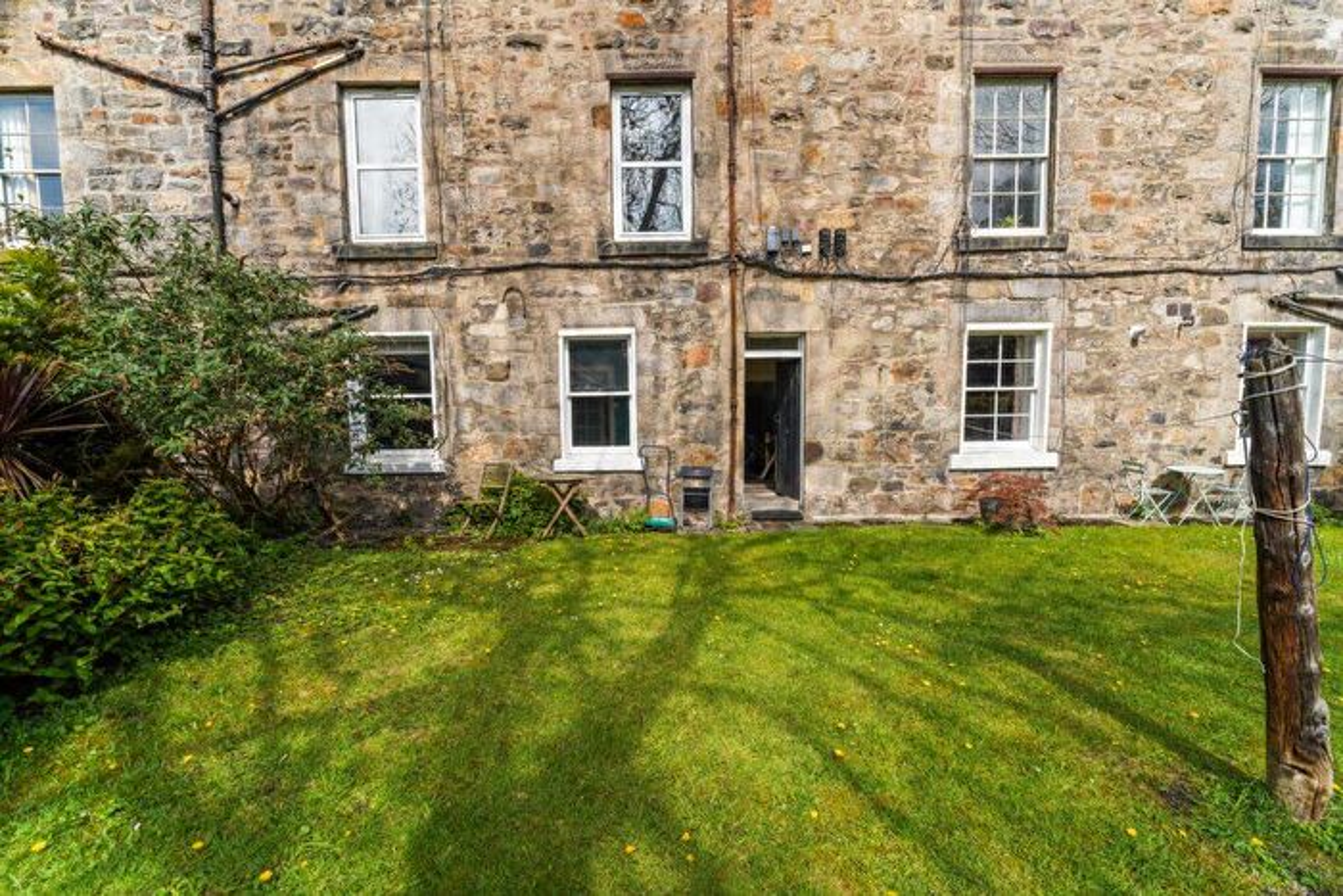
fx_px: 597
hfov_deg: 96.7
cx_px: 672
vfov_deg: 73.8
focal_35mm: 16
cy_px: 448
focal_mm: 16
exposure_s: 1/100
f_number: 8
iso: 100
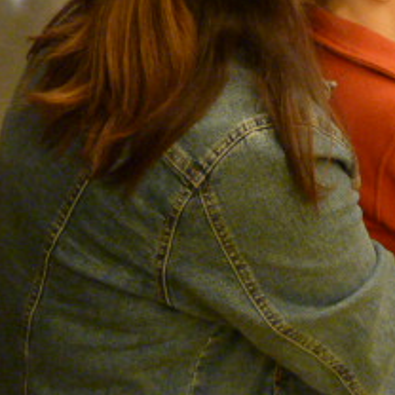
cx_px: 454
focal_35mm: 68
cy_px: -38
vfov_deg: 23.8
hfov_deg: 23.5
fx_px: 878
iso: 400
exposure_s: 1/25
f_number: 3.3
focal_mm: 4.1
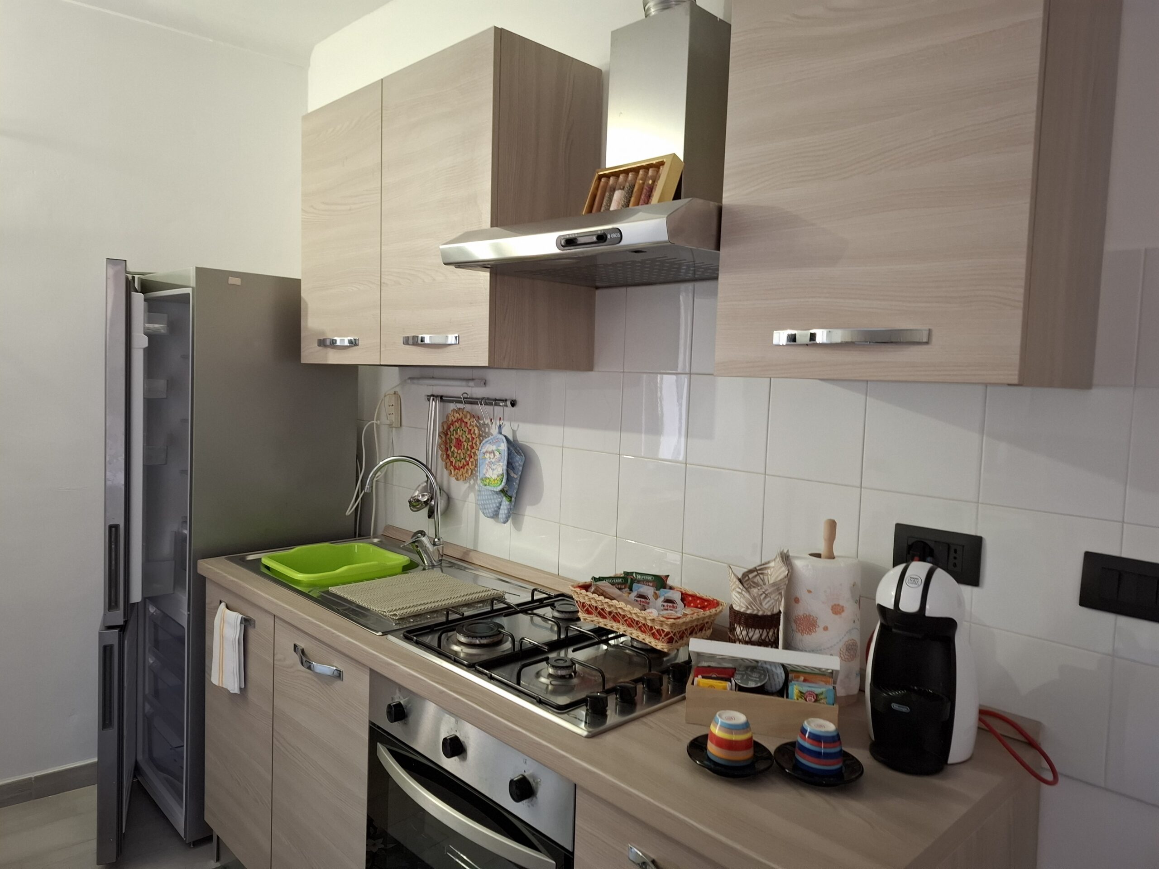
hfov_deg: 73.9
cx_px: 580
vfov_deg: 58.9
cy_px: 434
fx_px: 770
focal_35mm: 23
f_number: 1.8
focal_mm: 5.54
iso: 320
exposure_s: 1/33
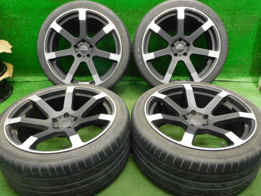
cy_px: 98
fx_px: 226
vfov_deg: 46.8
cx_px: 130
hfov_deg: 60.0
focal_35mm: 30
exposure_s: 1/13
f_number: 3.5
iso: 400
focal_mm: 5.4
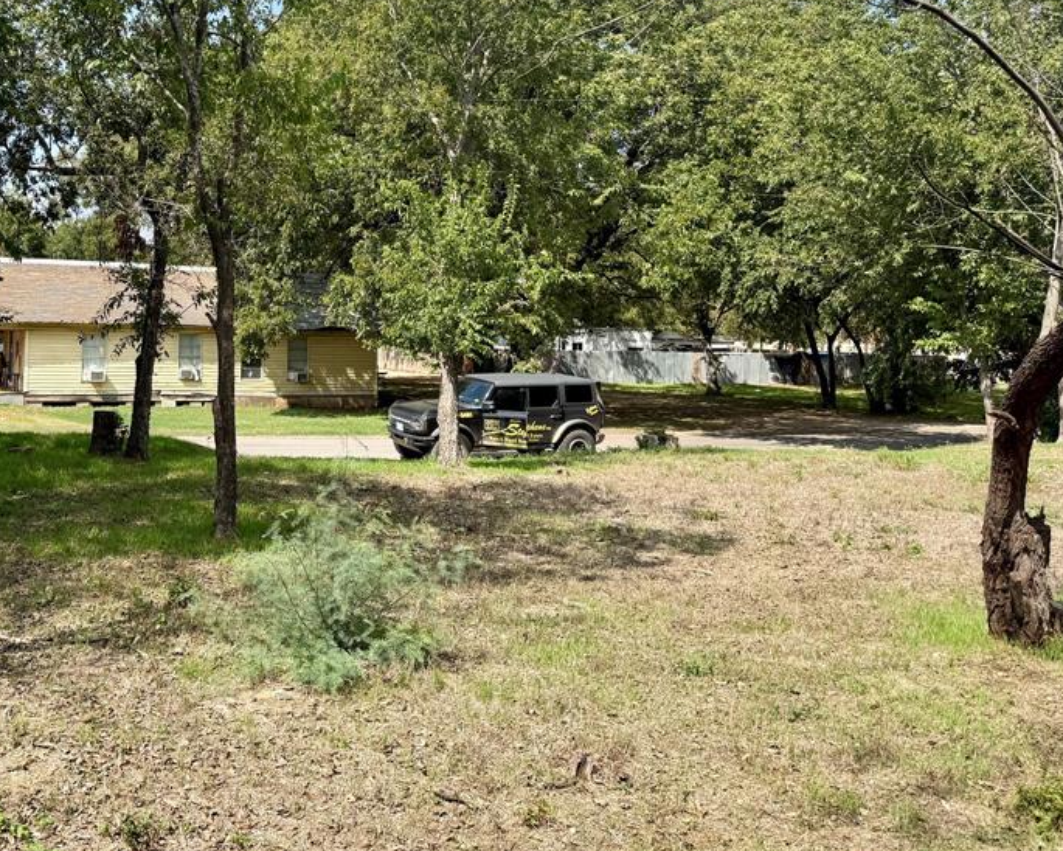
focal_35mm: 35
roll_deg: -1.2
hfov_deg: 49.7
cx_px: 282
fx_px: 1101
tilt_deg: +1.1
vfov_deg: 42.1
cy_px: 353
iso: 80
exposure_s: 1/3021
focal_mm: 6.76
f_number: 1.78
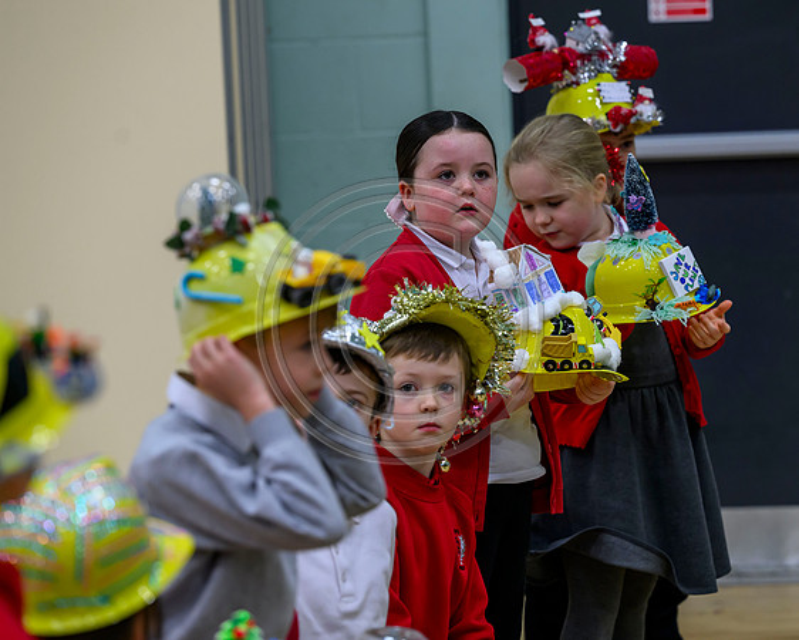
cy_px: 320
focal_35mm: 169
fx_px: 3998
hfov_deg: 11.4
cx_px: 480
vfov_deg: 9.1
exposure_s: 1/250
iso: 2500
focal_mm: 150
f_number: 4
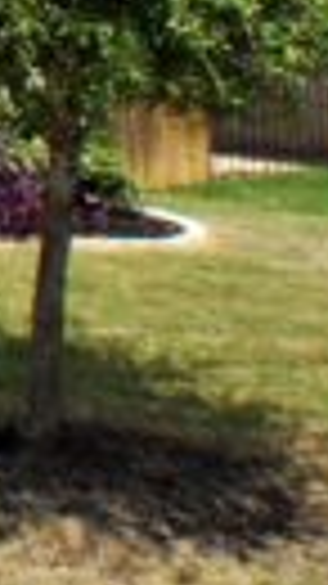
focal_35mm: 159
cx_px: -629
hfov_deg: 6.9
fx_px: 2462
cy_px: -220
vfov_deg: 13.0
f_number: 10
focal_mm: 22
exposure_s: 1/400
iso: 200
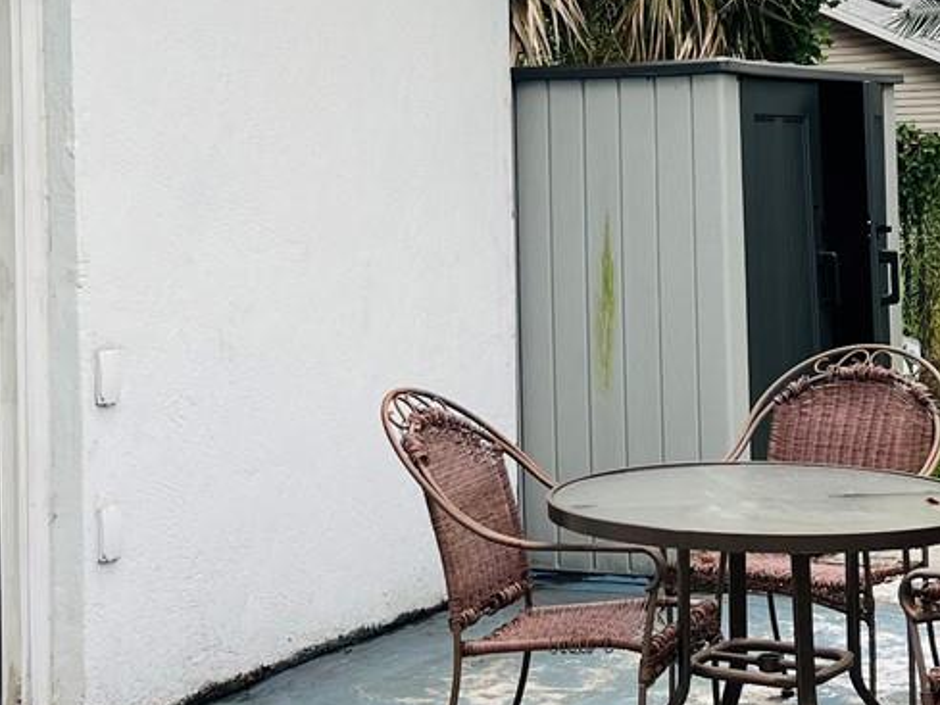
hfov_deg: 23.0
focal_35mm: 85
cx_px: 521
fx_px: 2309
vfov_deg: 17.3
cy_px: 159
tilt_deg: +0.2
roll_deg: +1.1
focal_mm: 5.7
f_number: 1.5
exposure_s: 1/197
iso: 40
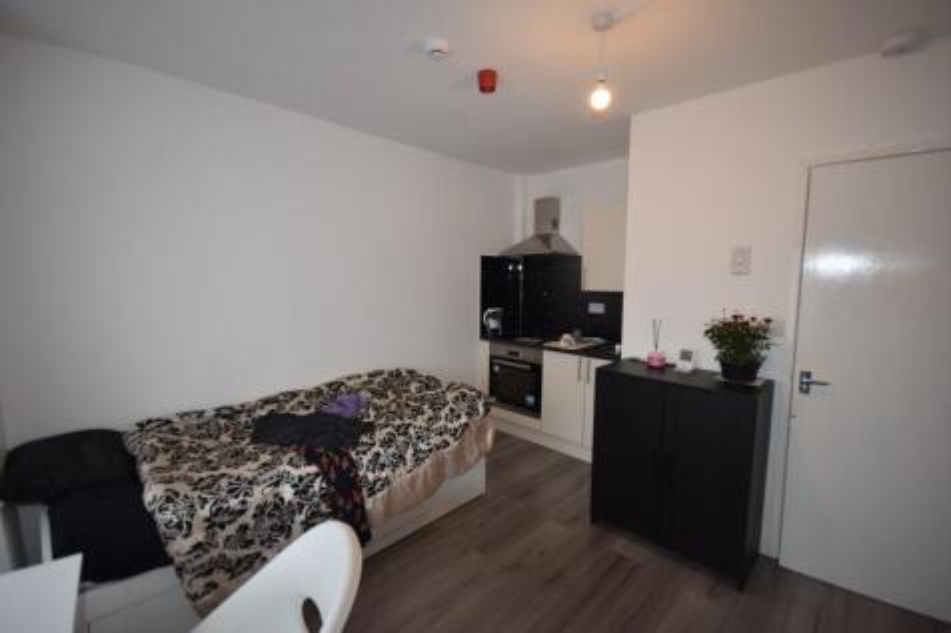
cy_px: 316
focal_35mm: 15
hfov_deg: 100.4
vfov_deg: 77.3
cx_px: 476
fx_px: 396
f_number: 5.6
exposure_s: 1/125
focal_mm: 10
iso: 800
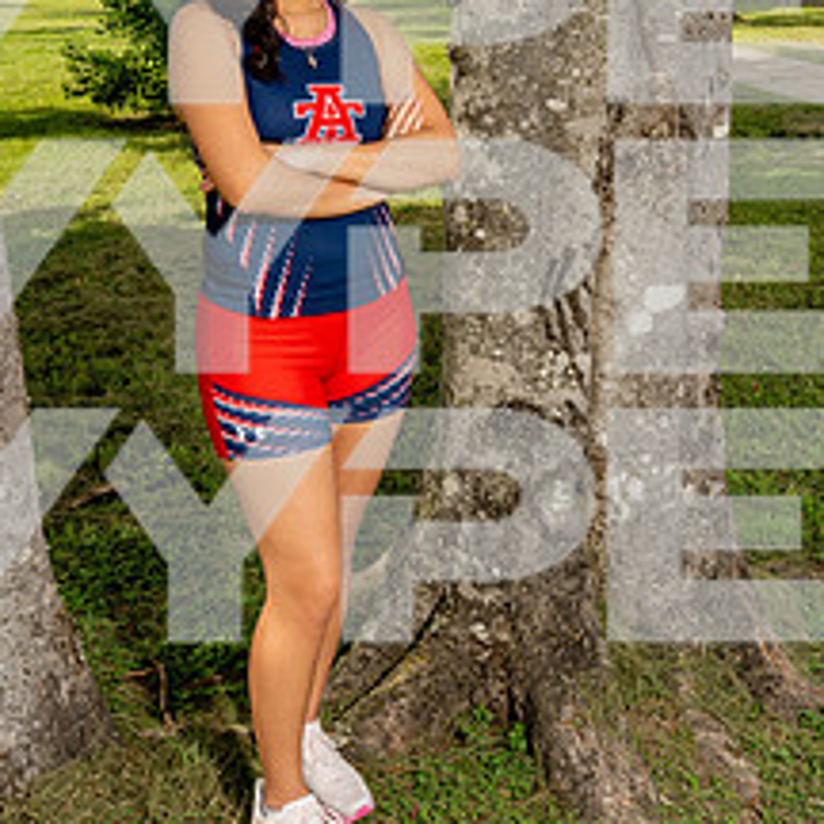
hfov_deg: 32.0
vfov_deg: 31.9
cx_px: 305
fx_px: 1427
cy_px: 259
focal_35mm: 53
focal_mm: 30
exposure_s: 1/200
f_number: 13
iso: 200
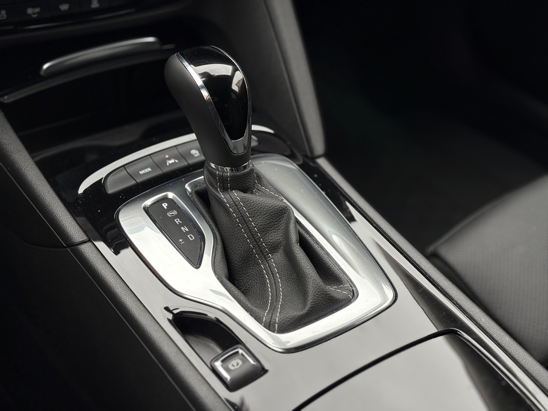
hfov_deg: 36.8
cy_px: 206
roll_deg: -2.8
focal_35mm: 52
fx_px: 823
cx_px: 274
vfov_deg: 28.0
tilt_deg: -36.9
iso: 32
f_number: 1.6
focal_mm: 5.96
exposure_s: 1/257
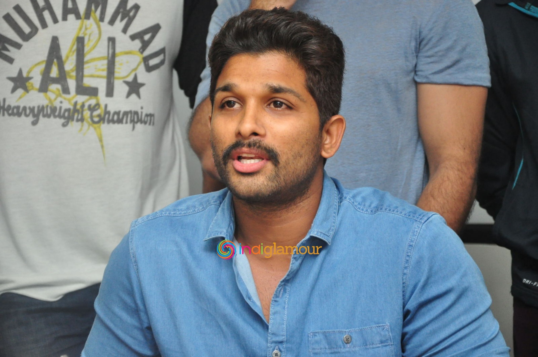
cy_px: 178
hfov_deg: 15.2
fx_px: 2015
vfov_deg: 10.1
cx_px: 269
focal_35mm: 135
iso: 1600
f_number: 5.6
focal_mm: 90
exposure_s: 1/125
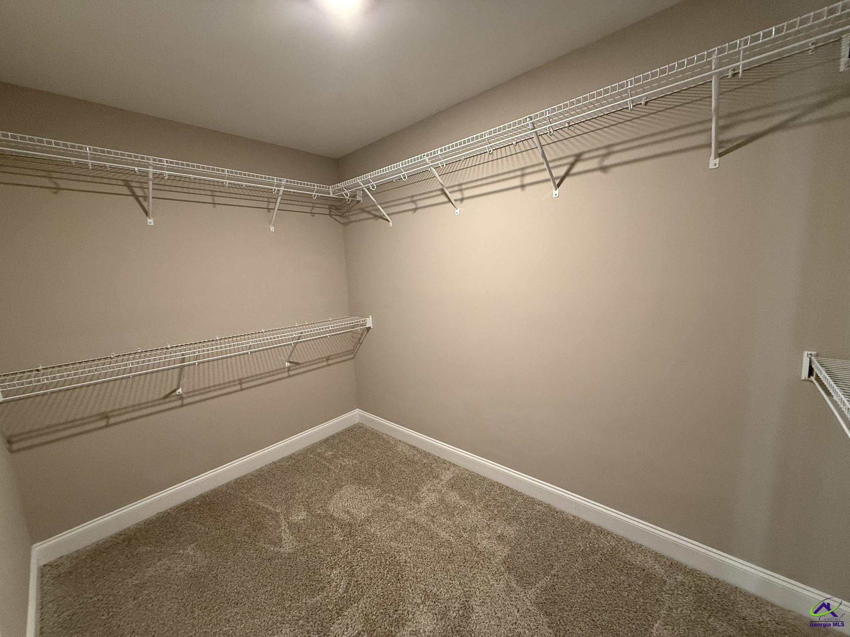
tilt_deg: -8.4
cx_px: 425
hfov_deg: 102.1
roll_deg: +2.9
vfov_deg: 85.7
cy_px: 318
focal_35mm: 14
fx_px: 344
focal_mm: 2.22
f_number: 2.2
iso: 500
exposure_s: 1/60
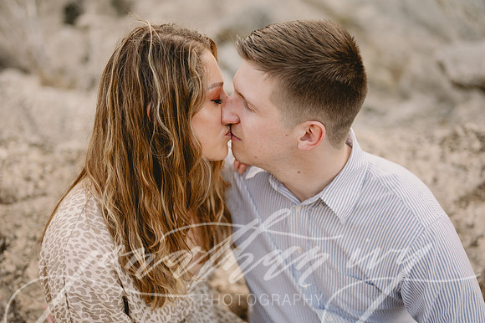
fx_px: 673
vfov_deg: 27.0
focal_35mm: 50
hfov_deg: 39.6
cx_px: 242
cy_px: 162
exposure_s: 1/320
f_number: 2
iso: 100
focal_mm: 50
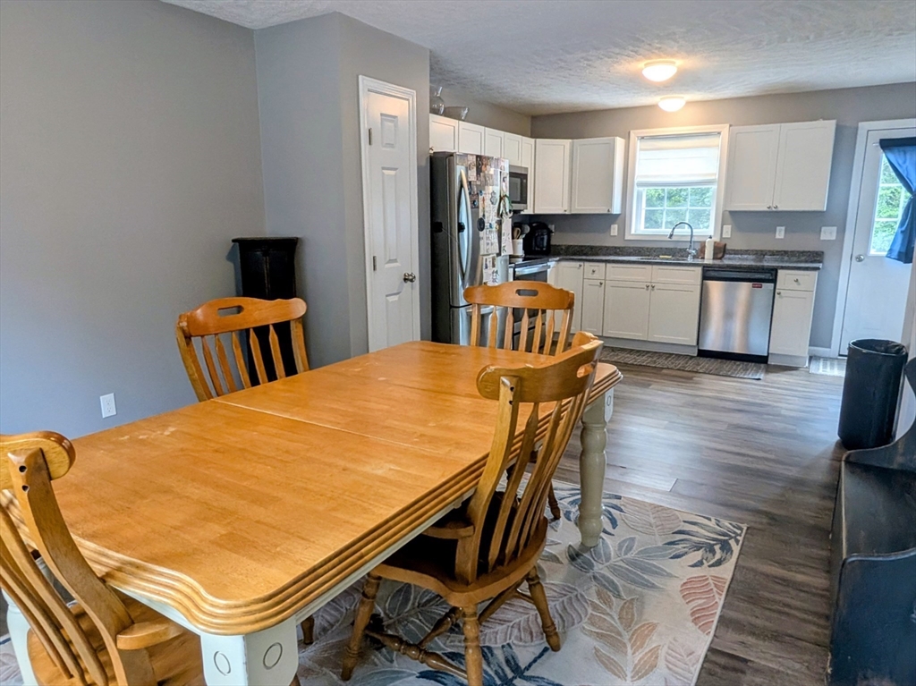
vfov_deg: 78.1
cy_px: 343
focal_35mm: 16
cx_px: 458
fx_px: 423
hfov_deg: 94.5
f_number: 2.2
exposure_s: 1/120
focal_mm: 2.22
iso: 187
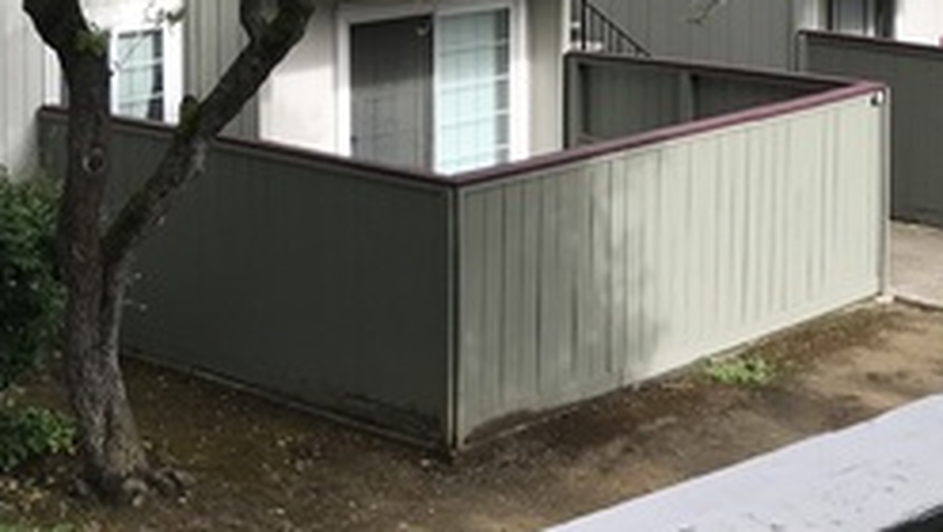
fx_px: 2052
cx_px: -25
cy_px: -118
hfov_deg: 24.6
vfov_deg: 14.3
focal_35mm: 82
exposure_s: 1/550
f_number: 1.8
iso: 20
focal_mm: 3.99
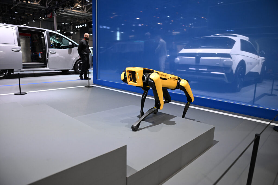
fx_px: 185
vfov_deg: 53.1
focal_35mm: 24
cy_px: 92
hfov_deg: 73.7
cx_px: 139
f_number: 2.8
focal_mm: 24
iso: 1250
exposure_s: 1/320
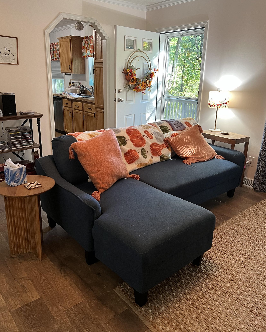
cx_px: 134
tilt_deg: -16.4
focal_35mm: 28
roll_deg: -1.4
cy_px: 156
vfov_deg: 62.2
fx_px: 275
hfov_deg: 51.5
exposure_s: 1/60
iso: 200
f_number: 1.5
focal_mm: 5.7
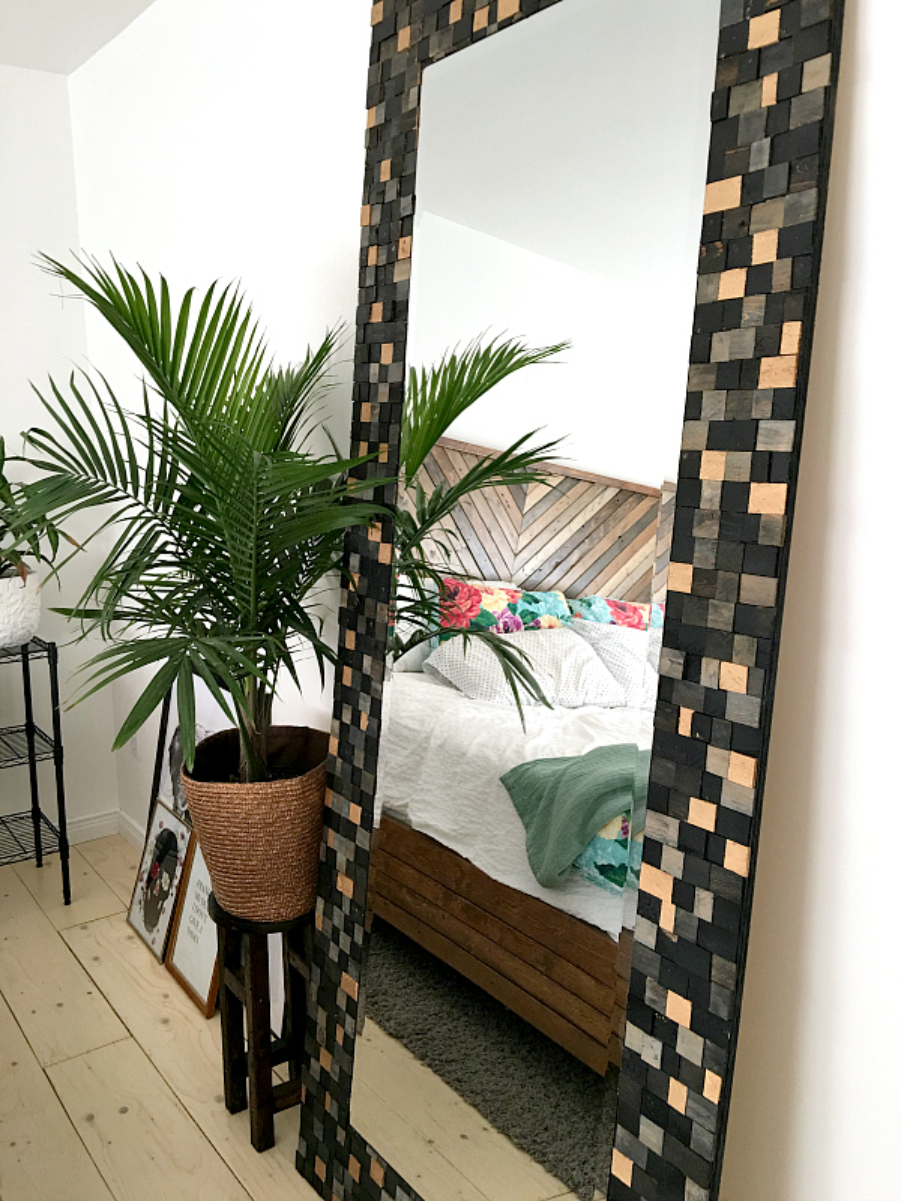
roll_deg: +0.6
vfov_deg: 61.7
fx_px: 1006
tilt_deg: -9.0
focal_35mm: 29
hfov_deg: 48.2
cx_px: 450
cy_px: 600
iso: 40
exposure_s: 1/15
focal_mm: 4.15
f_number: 2.2
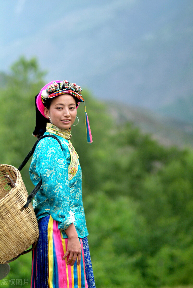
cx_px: 96
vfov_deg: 16.0
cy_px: 144
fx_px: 1027
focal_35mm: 128
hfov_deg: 10.7
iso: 400
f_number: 1.8
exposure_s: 1/4000
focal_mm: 85
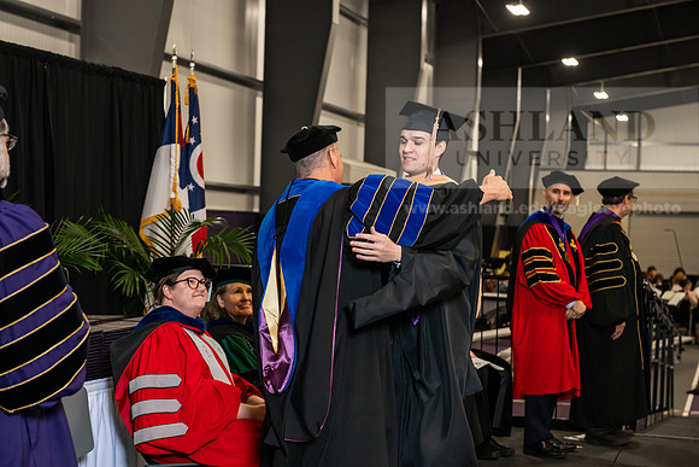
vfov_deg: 19.5
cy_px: 234
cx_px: 350
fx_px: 1359
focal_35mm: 70
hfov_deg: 28.8
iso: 2000
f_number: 5
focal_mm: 70
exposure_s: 1/200
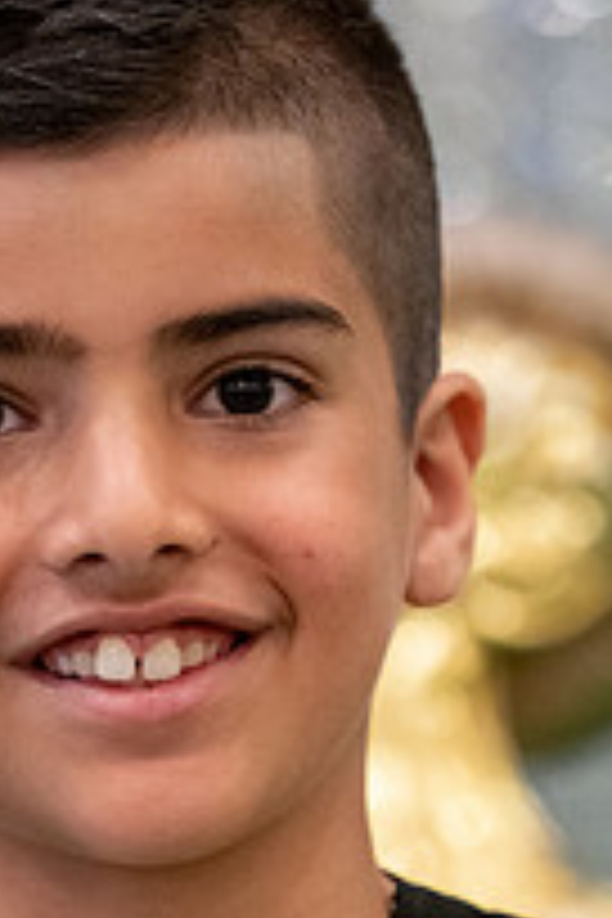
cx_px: 63
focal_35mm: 403
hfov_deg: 3.4
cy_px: 778
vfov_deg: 5.1
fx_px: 10276
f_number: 4
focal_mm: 183
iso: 16000
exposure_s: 1/160
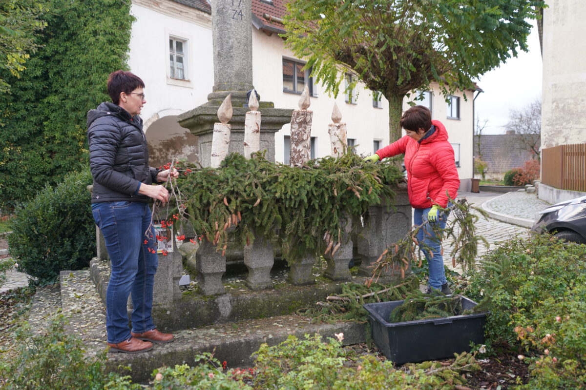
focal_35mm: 31
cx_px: 293
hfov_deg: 60.3
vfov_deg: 42.3
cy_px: 195
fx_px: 505
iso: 500
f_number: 4
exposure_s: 1/160
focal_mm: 31
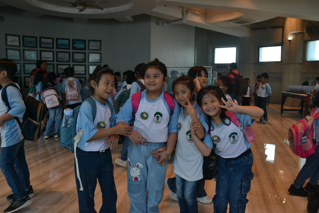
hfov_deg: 64.6
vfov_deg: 45.7
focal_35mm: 28
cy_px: 106
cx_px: 160
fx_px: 253
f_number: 5
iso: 800
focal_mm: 19
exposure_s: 1/200
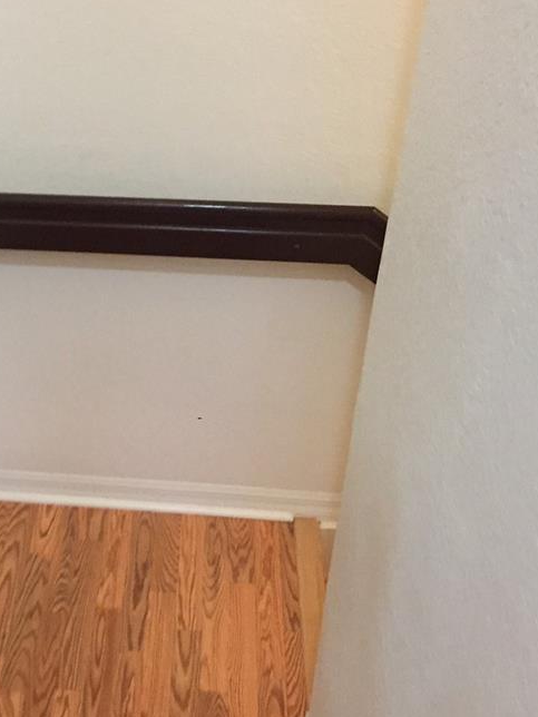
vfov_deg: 35.5
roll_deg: -1.2
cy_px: 392
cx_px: 58
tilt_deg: -28.9
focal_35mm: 54
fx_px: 1119
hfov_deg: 26.2
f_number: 2.2
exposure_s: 1/24
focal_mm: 4.15
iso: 250
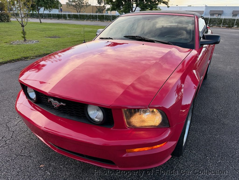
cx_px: 120
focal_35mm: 24
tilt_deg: -25.4
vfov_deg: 56.8
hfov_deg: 71.6
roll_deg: -0.4
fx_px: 166
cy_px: 90
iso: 64
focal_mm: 6.76
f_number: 1.78
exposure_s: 1/199
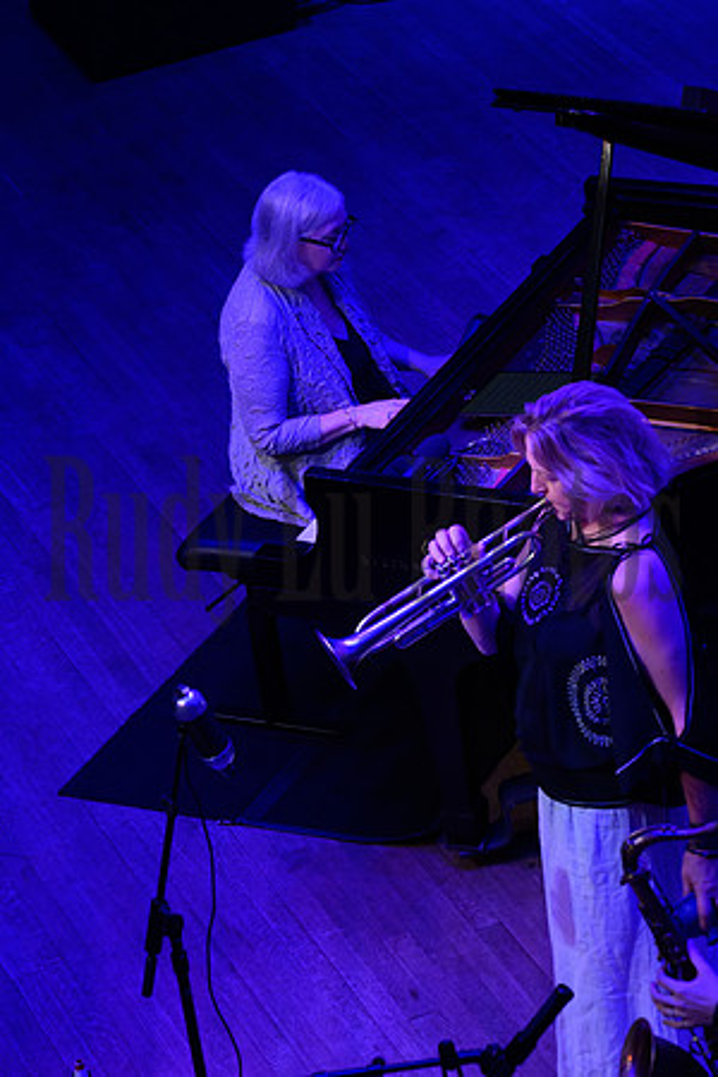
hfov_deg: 8.6
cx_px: 359
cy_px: 538
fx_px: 4786
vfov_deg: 12.8
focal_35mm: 160
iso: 3200
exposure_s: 1/250
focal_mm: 160
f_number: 8
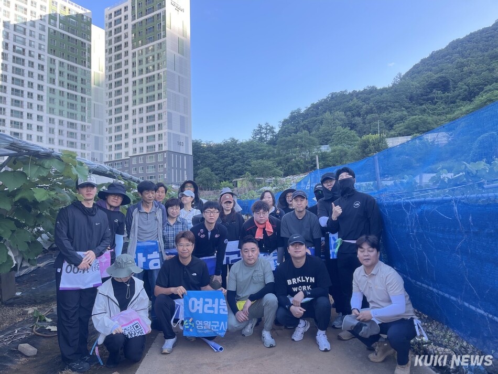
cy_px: 187
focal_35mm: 25
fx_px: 360
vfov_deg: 54.9
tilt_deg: +4.2
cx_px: 249
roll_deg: +0.3
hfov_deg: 69.4
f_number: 1.6
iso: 32
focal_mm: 5.1
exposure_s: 1/360
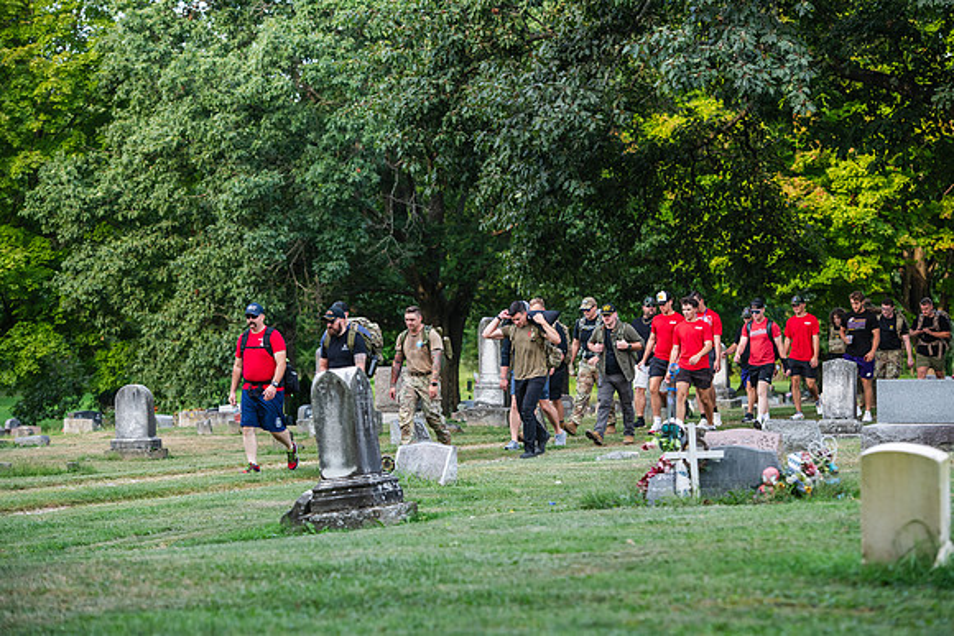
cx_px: 477
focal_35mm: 105
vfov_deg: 13.0
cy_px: 318
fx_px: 2783
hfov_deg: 19.5
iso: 320
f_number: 4
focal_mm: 105
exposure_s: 1/400
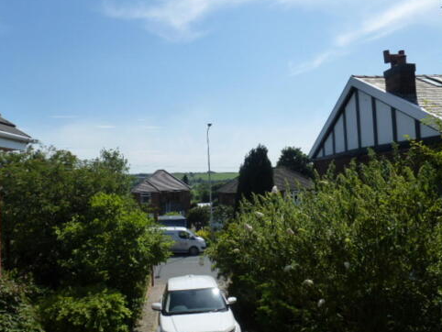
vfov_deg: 48.3
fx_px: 370
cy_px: 165
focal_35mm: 29
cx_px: 192
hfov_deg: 61.4
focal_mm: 4.3
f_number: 4
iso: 160
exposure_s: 1/1300
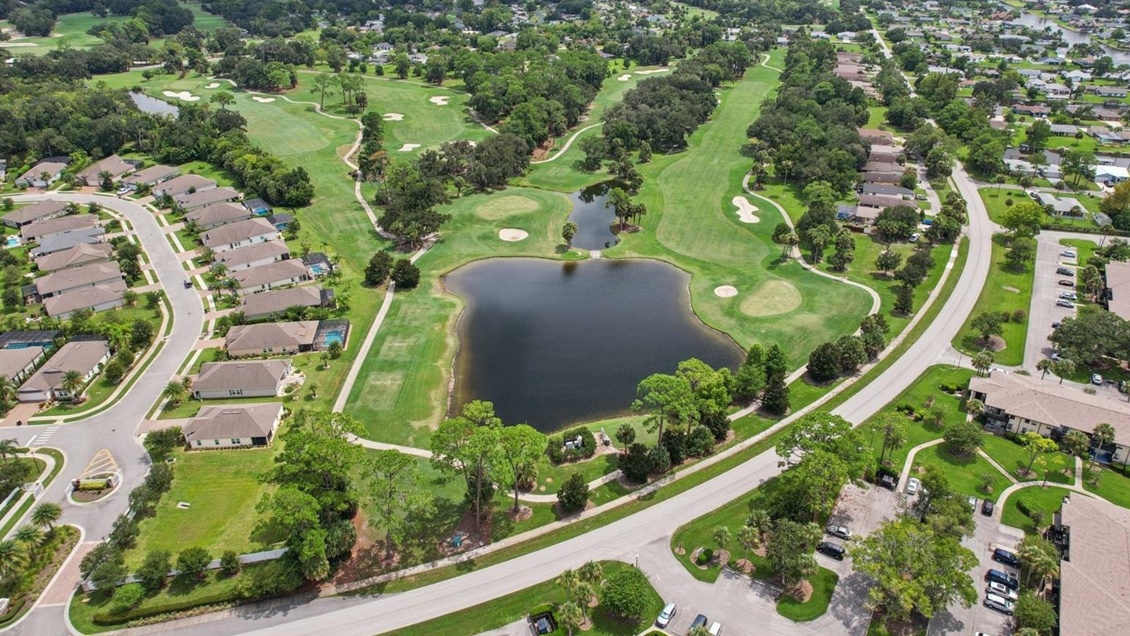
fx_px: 719
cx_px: 587
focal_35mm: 24
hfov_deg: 76.3
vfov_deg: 47.4
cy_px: 259
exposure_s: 1/2000
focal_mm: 8.38
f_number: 2.8
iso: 120
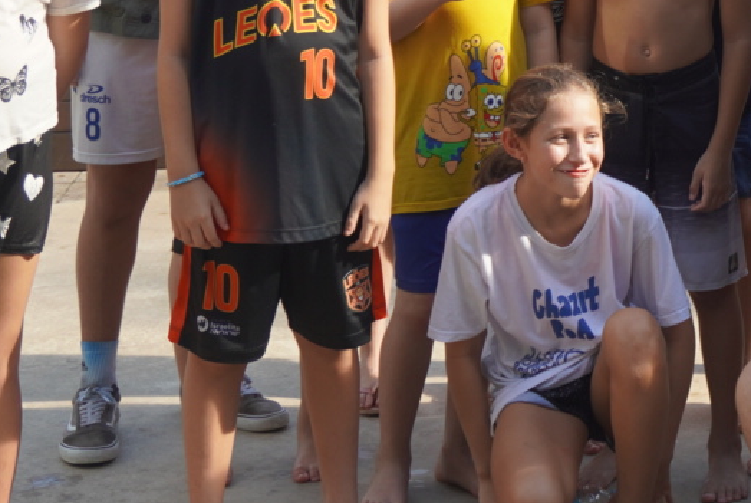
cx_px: 874
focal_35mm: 139
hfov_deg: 14.3
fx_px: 2903
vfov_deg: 9.8
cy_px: -88
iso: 125
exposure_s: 1/160
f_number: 5
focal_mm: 30
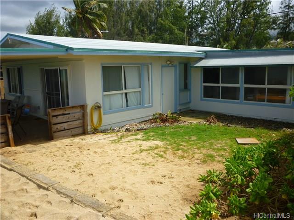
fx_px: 246
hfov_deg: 61.7
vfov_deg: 48.2
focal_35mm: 29
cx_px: 147
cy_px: 110
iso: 80
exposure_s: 1/640
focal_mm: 5.2
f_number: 4
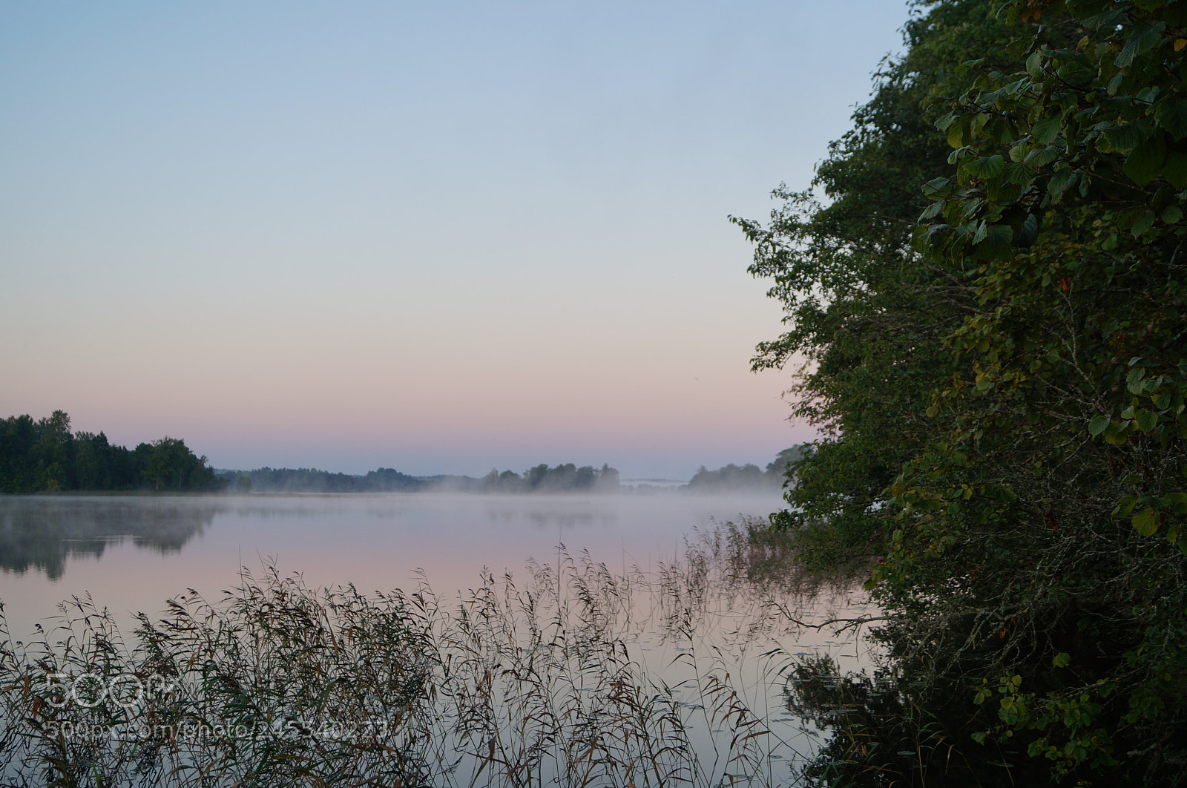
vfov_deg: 34.1
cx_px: 594
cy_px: 394
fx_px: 1284
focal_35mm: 39
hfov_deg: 49.6
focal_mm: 26
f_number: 4
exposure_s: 1/60
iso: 100
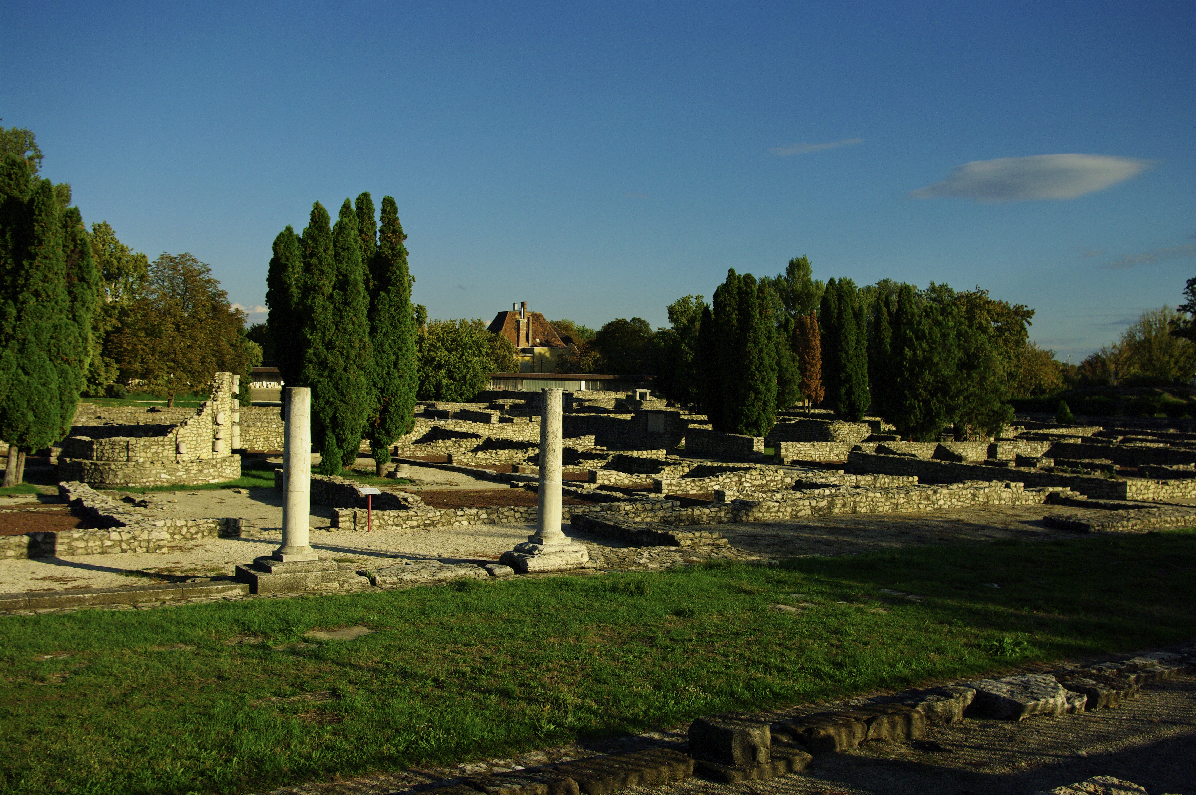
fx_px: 1145
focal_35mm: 34
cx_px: 598
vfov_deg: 38.3
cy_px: 398
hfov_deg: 55.2
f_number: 7.1
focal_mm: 23
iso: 320
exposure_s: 1/1600
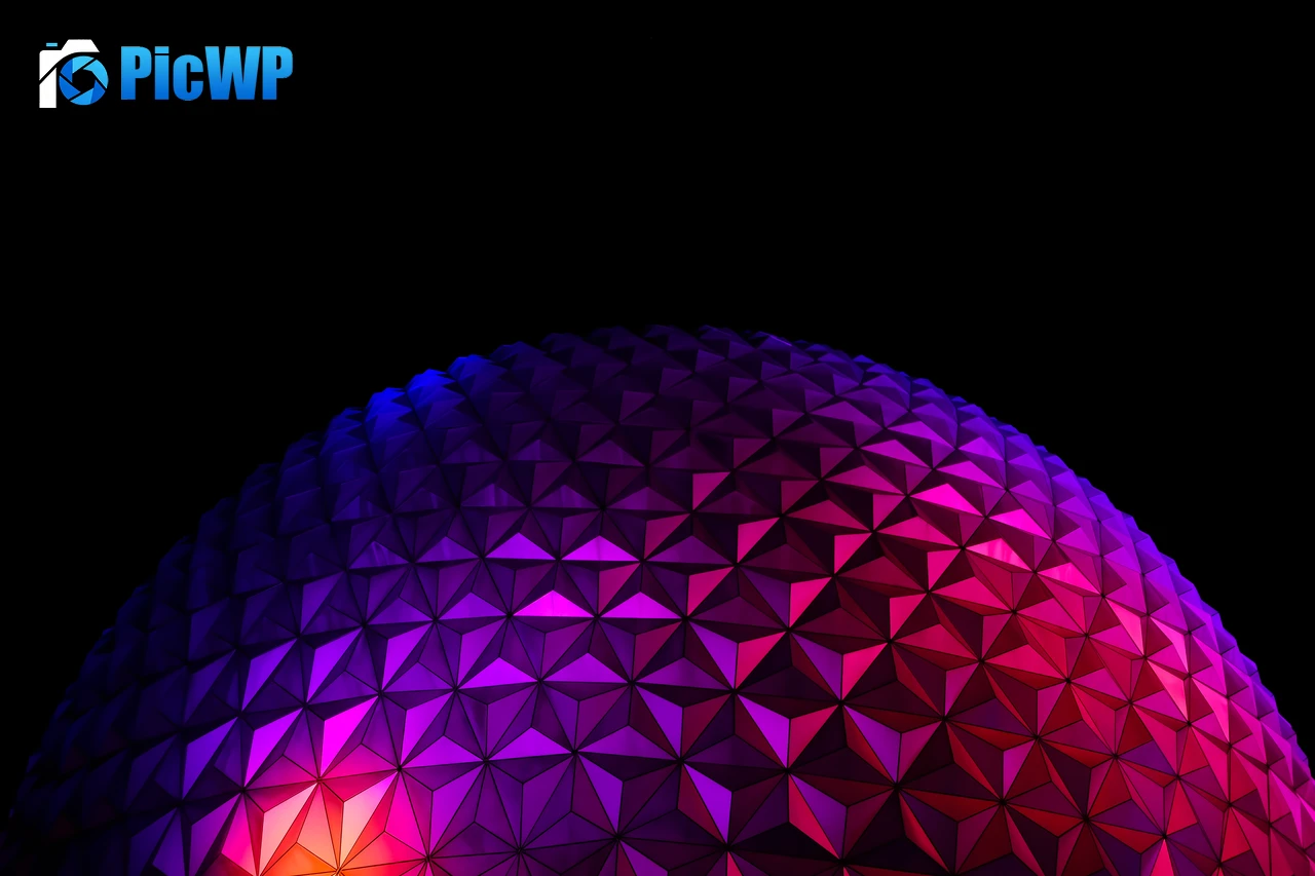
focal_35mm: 27
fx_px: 986
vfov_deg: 47.9
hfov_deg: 67.4
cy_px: 438
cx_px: 658
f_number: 2.8
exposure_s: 1/25
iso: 500
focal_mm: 18
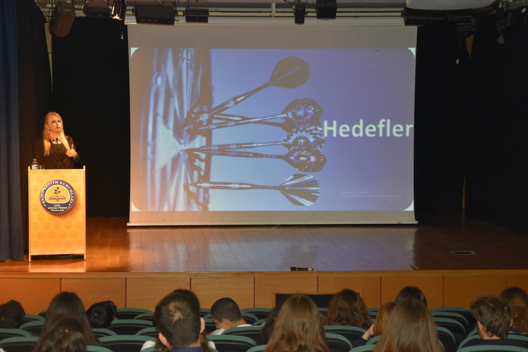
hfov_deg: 21.9
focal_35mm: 93
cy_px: 176
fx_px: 1364
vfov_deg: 14.7
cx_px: 264
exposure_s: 1/60
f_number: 5.3
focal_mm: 62
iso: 800
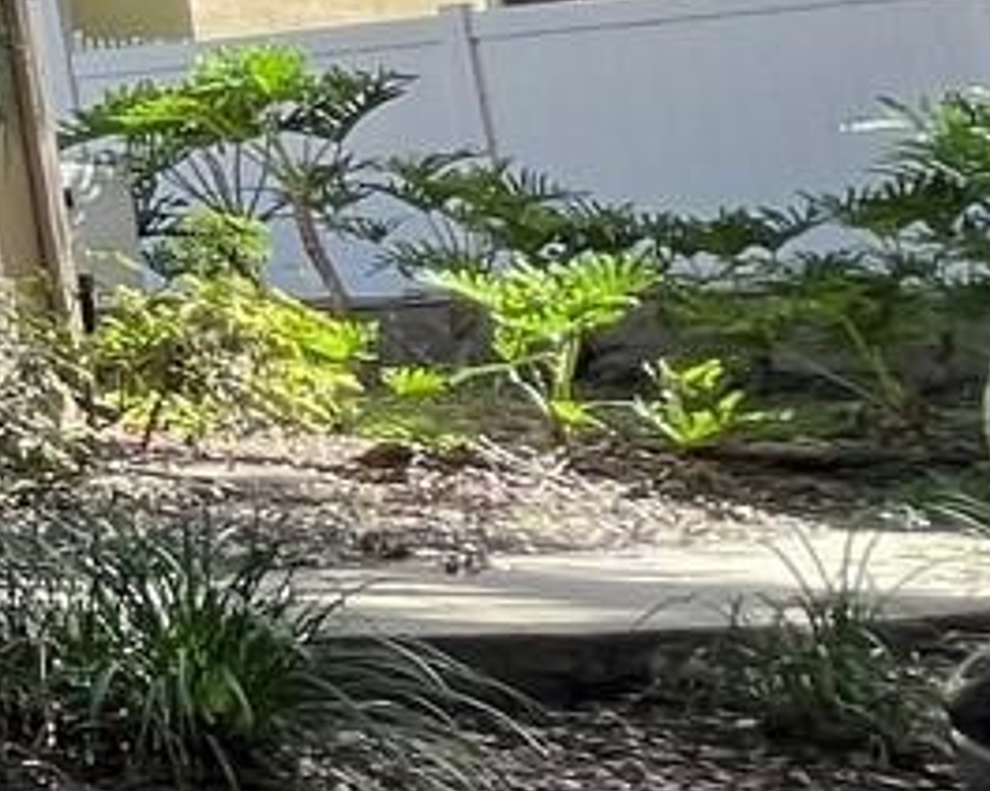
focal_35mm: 77
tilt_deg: +11.0
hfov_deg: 12.5
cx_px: -1800
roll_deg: +1.1
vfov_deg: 19.0
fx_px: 2255
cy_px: -105
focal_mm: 1.57
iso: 32
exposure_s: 1/149
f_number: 1.8
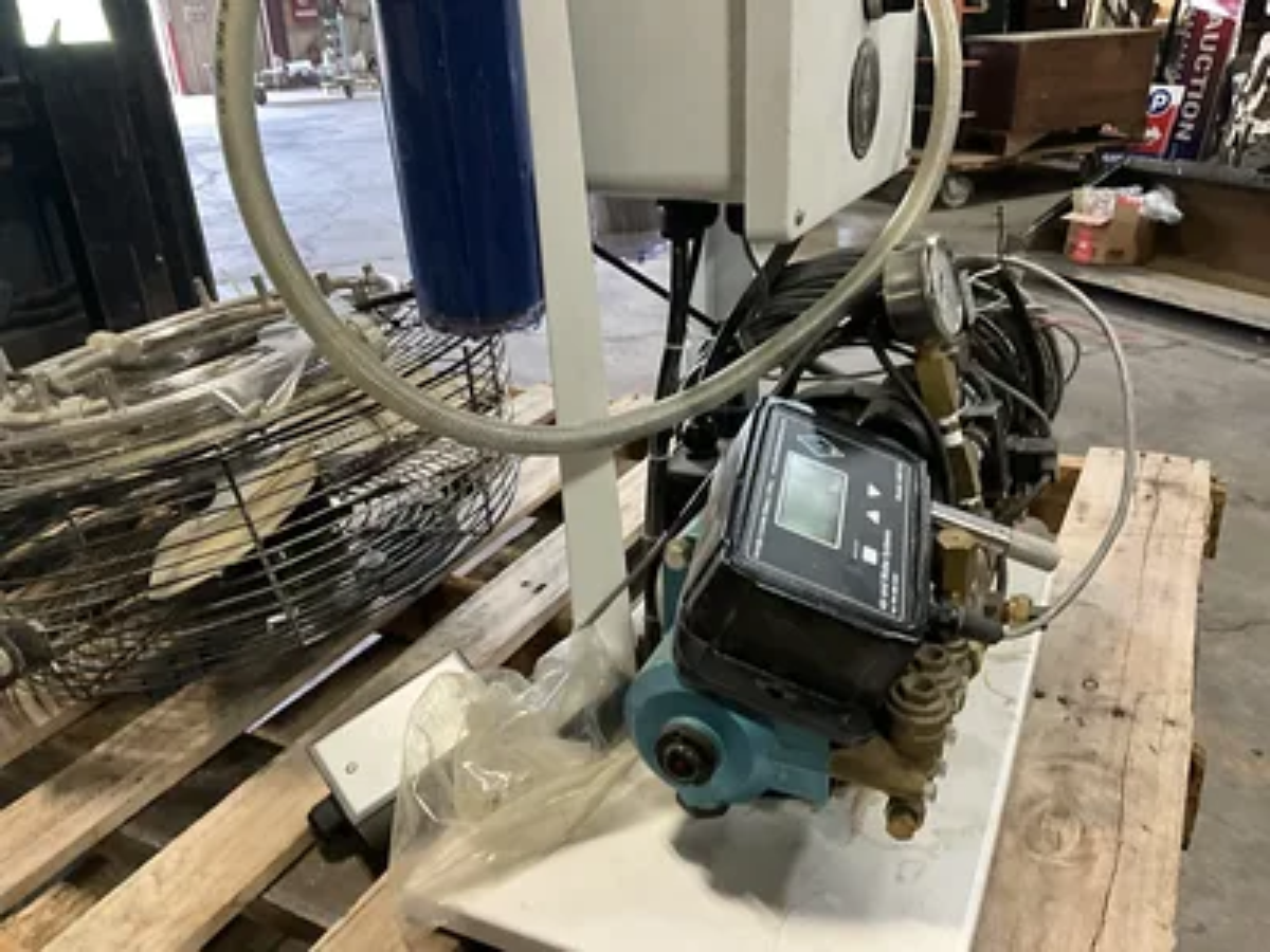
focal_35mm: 29
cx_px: 635
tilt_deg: -27.1
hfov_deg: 61.7
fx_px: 1064
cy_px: 476
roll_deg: +2.0
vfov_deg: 48.2
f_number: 1.8
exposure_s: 1/52
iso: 320
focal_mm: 3
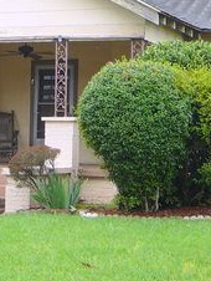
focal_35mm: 115
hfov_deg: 12.9
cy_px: 75
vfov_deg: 17.0
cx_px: 57
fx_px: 933
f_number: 3.4
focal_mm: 7.8
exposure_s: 1/200
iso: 80
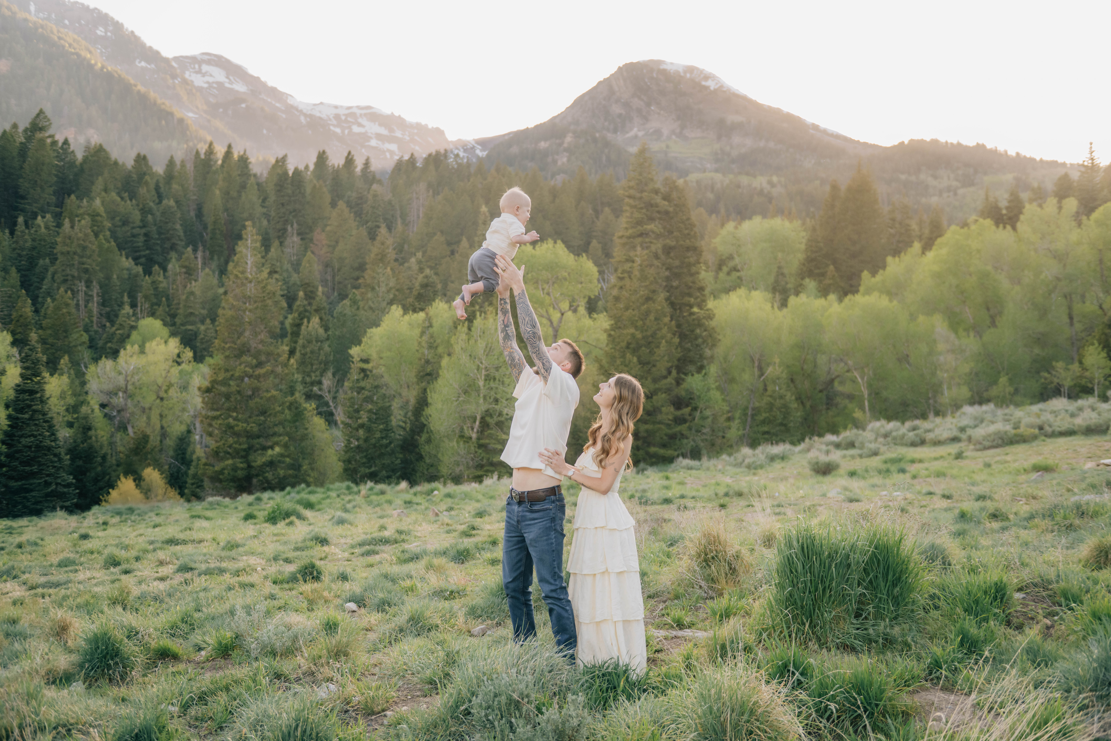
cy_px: 370
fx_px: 1111
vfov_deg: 36.9
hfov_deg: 53.1
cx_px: 556
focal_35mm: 36
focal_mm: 36
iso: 500
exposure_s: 1/1000
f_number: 2.8
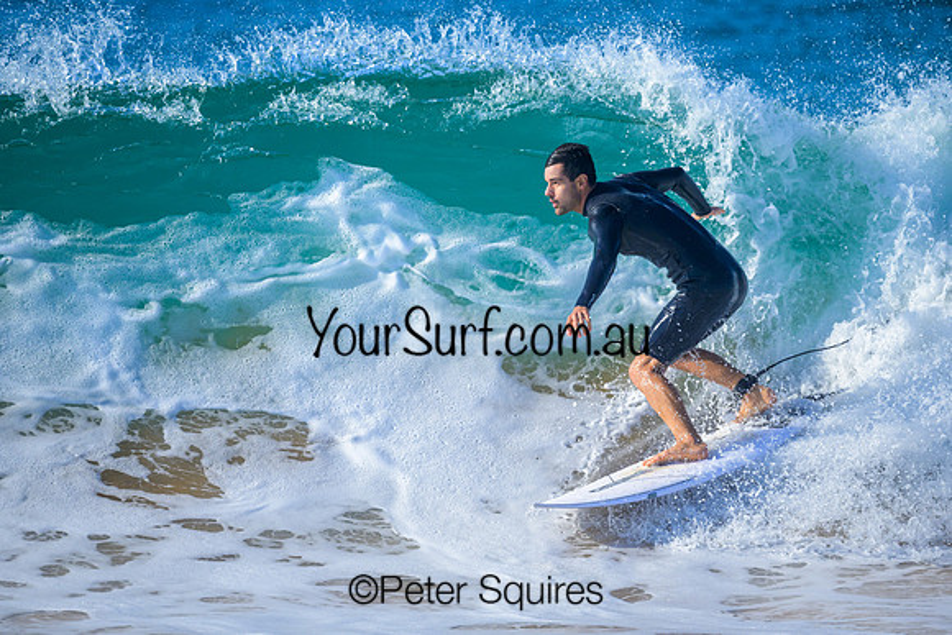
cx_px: 524
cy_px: 300
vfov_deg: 1.6
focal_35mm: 881
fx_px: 23311
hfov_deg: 2.3
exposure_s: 1/2500
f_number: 6.3
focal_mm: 800
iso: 400
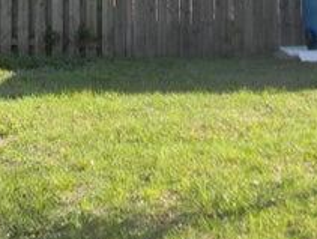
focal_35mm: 109
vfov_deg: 13.0
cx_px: 119
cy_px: -99
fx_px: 1000
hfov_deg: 18.0
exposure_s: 1/240
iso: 80
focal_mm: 6.4
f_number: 3.7
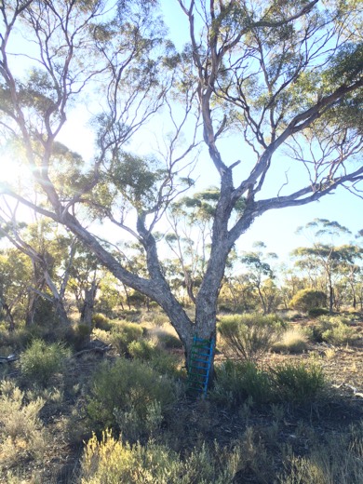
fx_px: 405
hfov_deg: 48.2
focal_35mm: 29
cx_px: 182
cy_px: 242
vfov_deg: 61.7
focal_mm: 4.15
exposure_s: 1/246
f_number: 2.2
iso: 32
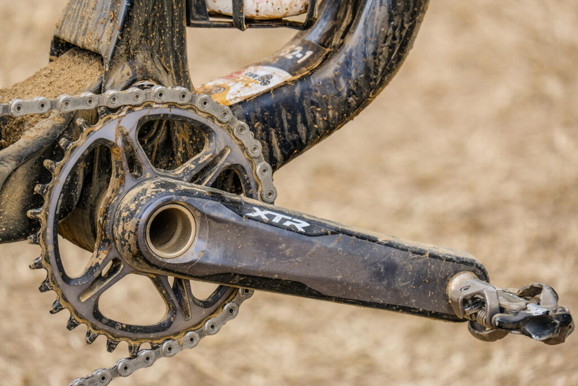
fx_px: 5540
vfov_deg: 4.0
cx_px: 289
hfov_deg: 6.0
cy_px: 193
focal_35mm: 345
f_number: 6.7
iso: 500
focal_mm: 230
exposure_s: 1/500
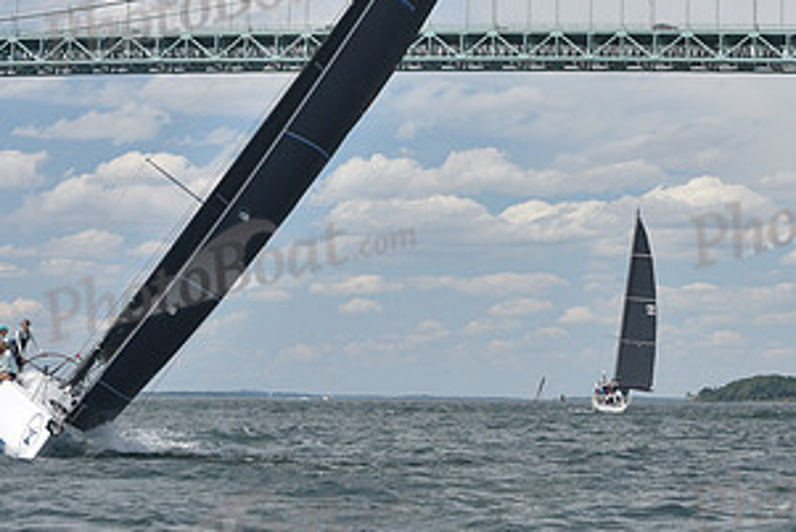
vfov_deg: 10.1
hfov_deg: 15.1
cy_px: 99
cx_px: 555
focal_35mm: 135
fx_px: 2986
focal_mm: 70
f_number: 7.1
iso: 320
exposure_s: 1/800
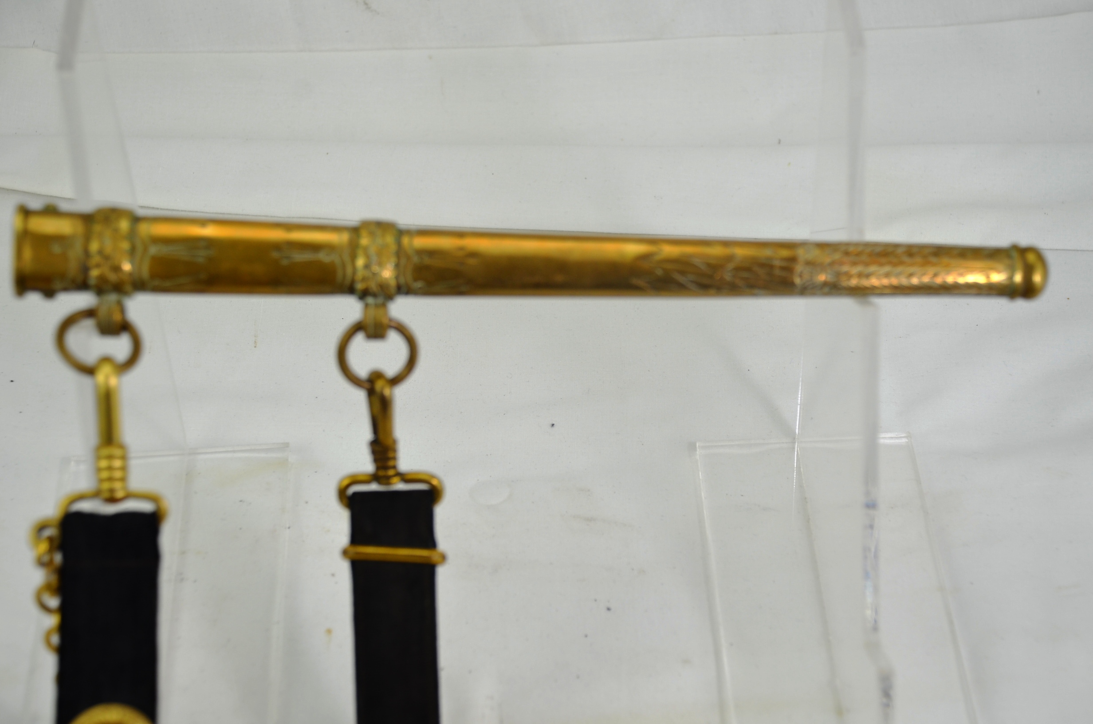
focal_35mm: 78
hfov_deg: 26.0
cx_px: 546
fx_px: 2363
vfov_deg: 17.4
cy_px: 362
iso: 200
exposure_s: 1/125
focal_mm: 52
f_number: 5.6
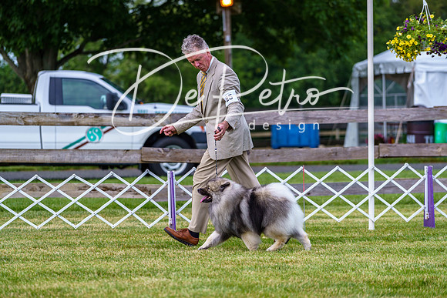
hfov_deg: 12.0
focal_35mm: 171
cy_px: 149
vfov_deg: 8.0
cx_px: 224
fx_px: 2124
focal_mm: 171
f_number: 4
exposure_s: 1/500
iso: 200
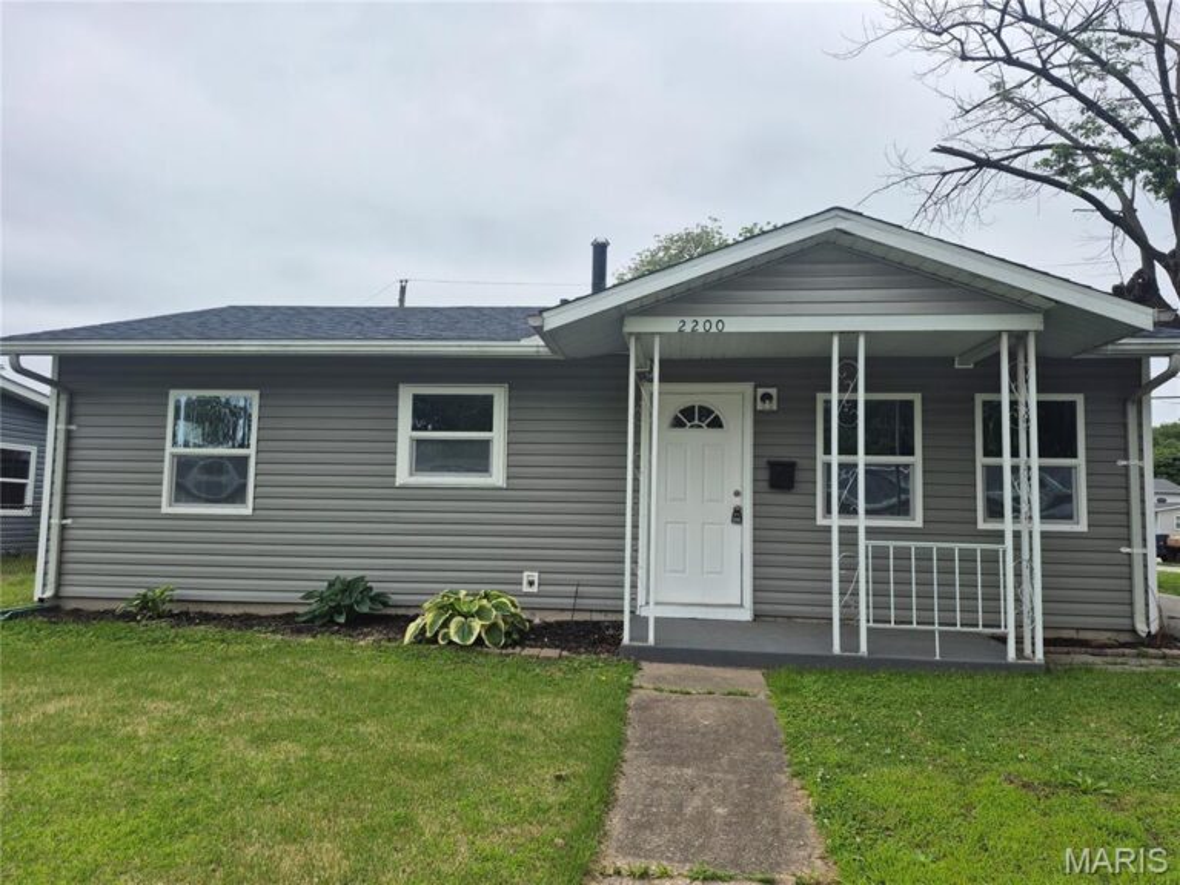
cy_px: 442
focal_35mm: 23
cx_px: 590
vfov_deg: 58.9
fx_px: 784
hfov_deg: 73.9
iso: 25
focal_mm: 5.4
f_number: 1.8
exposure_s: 1/1668
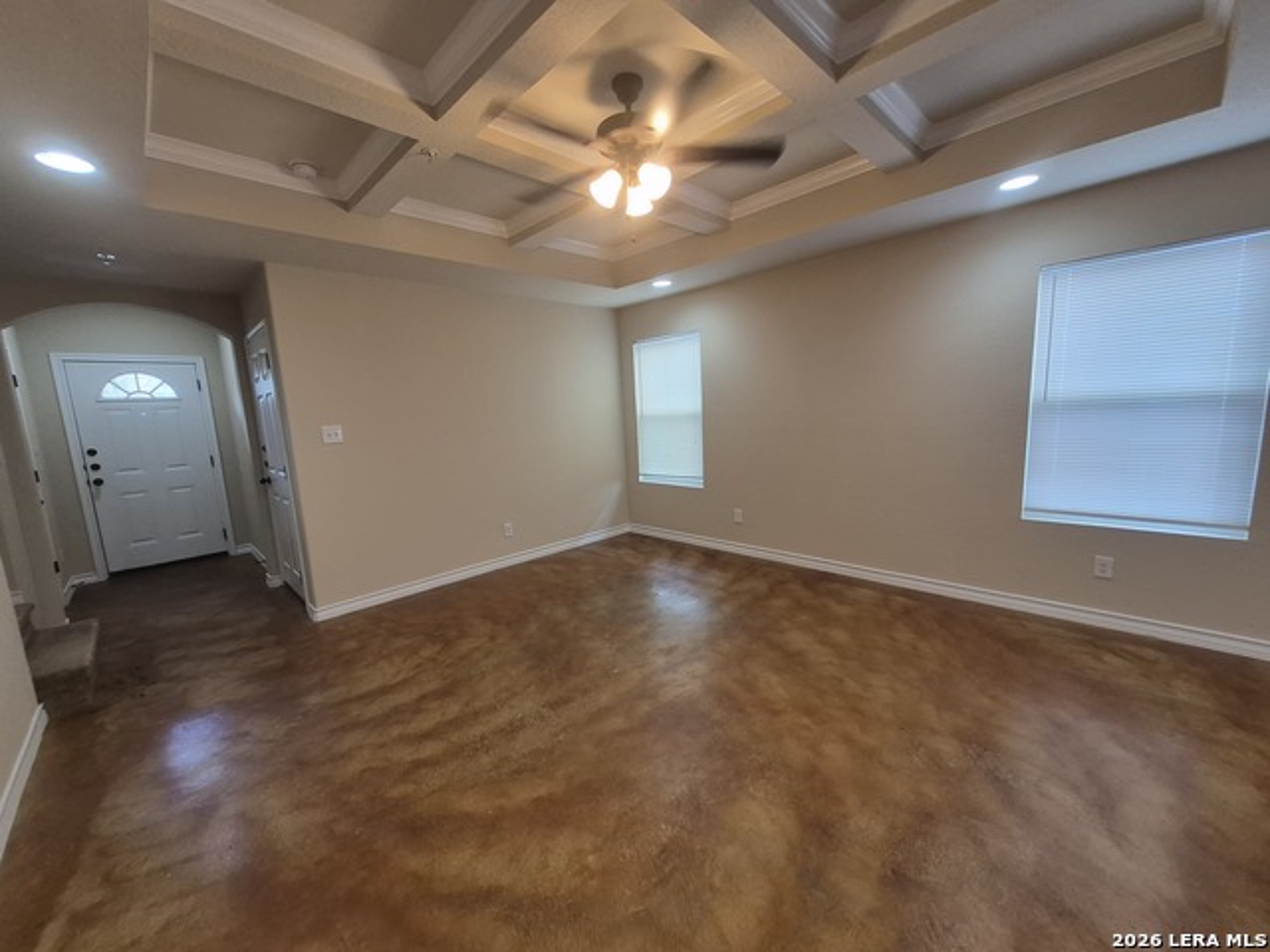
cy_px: 476
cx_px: 635
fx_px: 477
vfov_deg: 89.9
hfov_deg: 106.2
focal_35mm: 13
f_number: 2.2
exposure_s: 1/60
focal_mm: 1.74
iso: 160
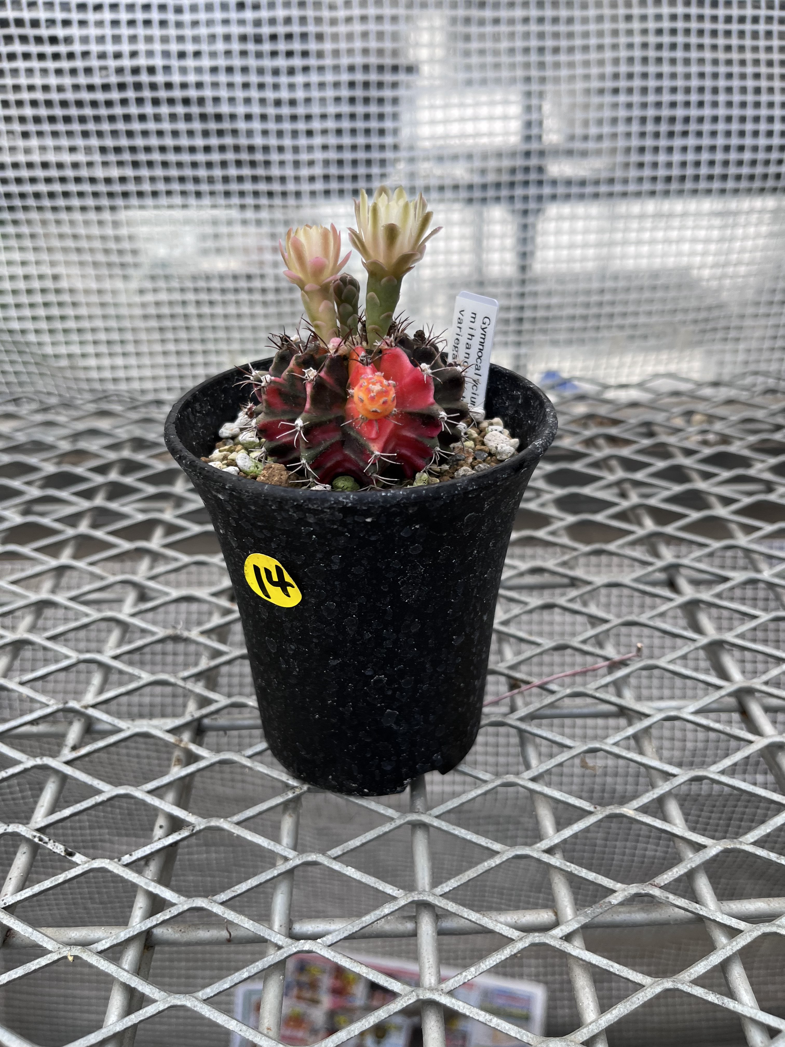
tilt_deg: -30.8
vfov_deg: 67.3
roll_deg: +2.4
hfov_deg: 53.1
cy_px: 524
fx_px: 786
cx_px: 392
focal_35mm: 26
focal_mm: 5.1
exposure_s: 1/121
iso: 64
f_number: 1.6
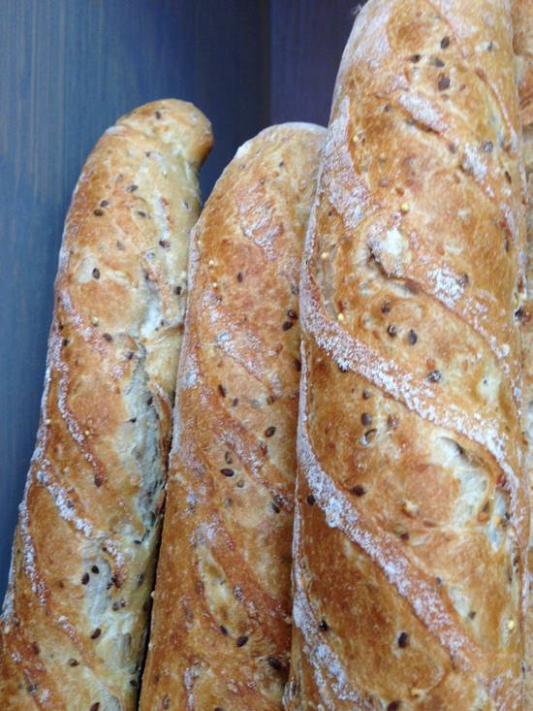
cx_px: 266
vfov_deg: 55.3
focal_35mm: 33
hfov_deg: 43.0
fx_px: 677
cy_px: 356
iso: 125
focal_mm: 4.12
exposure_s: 1/20
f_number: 2.4
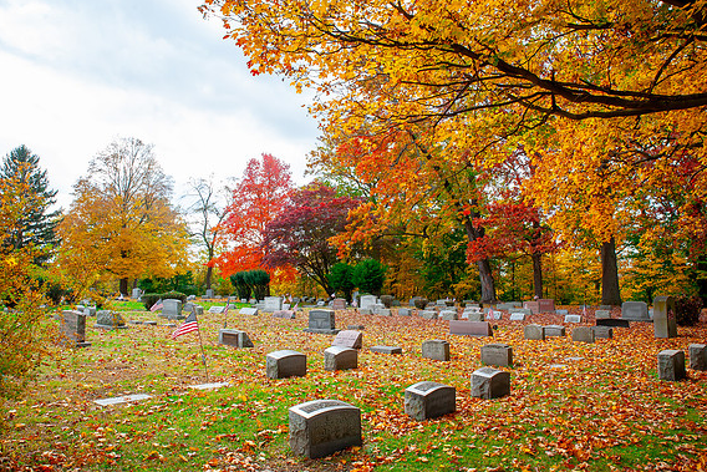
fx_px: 491
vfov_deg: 51.3
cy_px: 234
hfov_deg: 71.5
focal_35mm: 25
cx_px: 347
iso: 400
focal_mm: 24
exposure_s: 1/160
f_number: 10
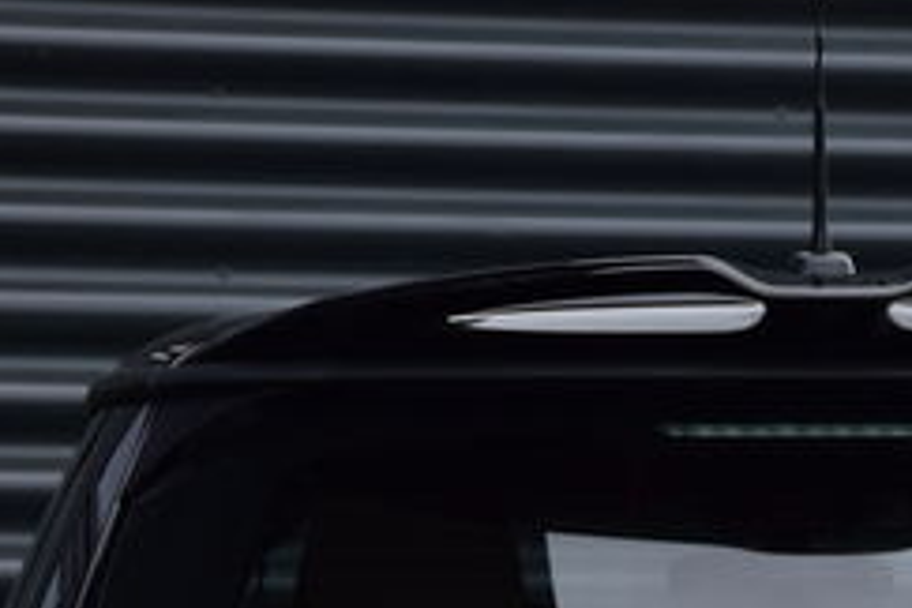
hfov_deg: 5.4
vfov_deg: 3.6
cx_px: 938
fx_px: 9677
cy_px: 1199
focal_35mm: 382
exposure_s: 1/200
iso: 400
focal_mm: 62
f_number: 10
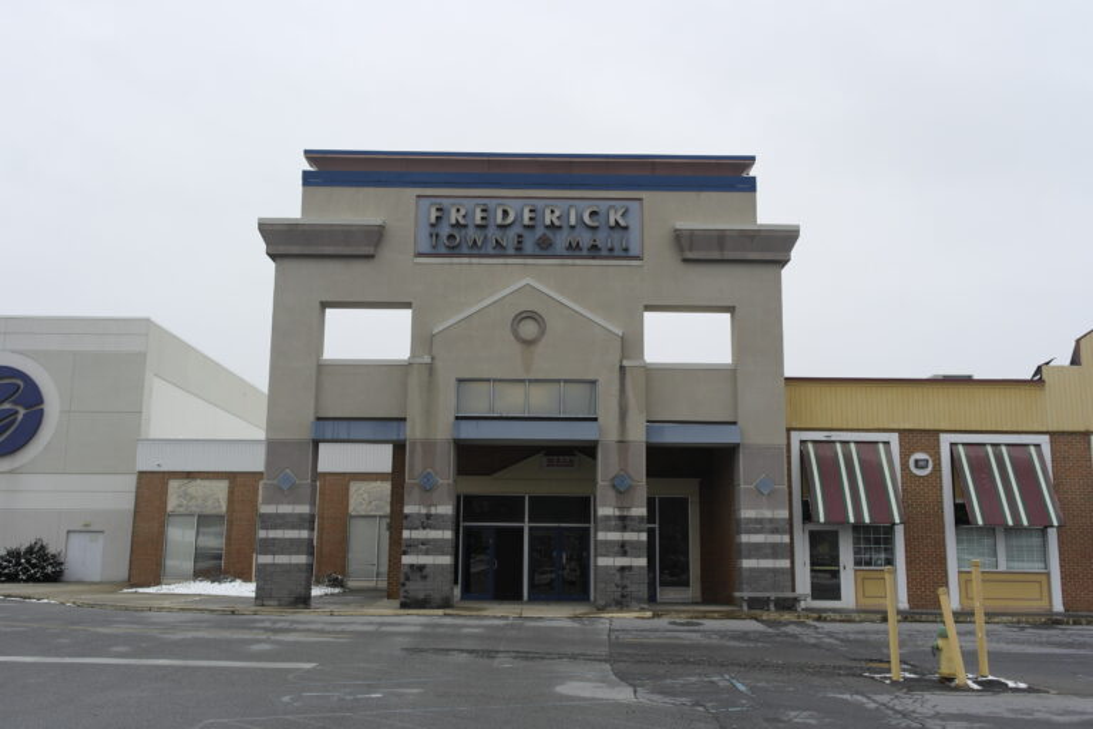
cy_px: 364
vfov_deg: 40.0
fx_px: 1002
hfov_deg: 57.2
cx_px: 546
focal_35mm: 33
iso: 100
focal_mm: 22
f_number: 5.6
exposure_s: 1/250
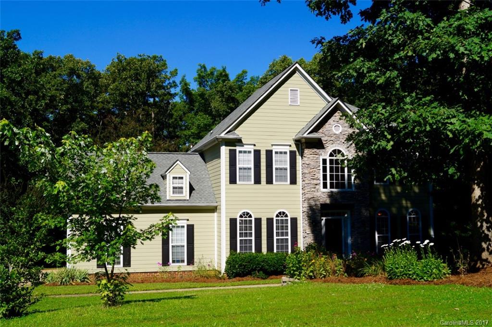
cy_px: 164
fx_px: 532
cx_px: 246
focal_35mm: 39
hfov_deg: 49.6
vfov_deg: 34.1
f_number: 11
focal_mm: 26
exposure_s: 1/200
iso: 100
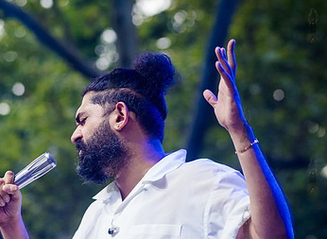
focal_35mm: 272
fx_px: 2546
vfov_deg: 5.4
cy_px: 140
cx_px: 148
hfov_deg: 7.3
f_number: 4
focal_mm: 125
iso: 2000
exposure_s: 1/400
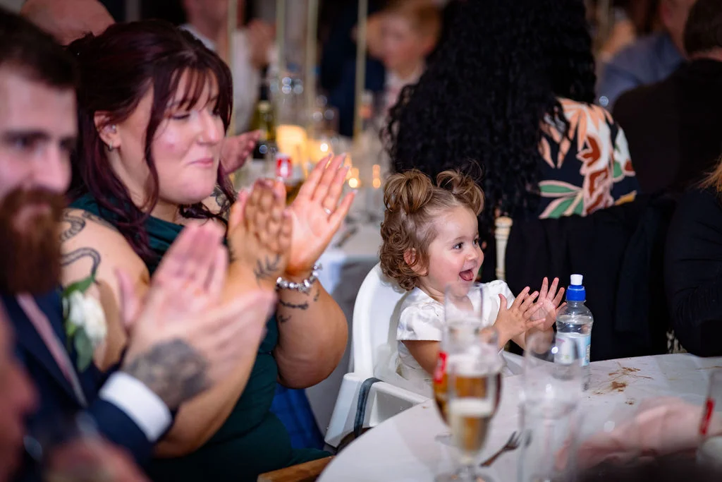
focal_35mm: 85
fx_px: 1705
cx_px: 361
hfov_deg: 23.9
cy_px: 241
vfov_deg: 16.1
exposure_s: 1/200
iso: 1000
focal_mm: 85
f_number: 1.8
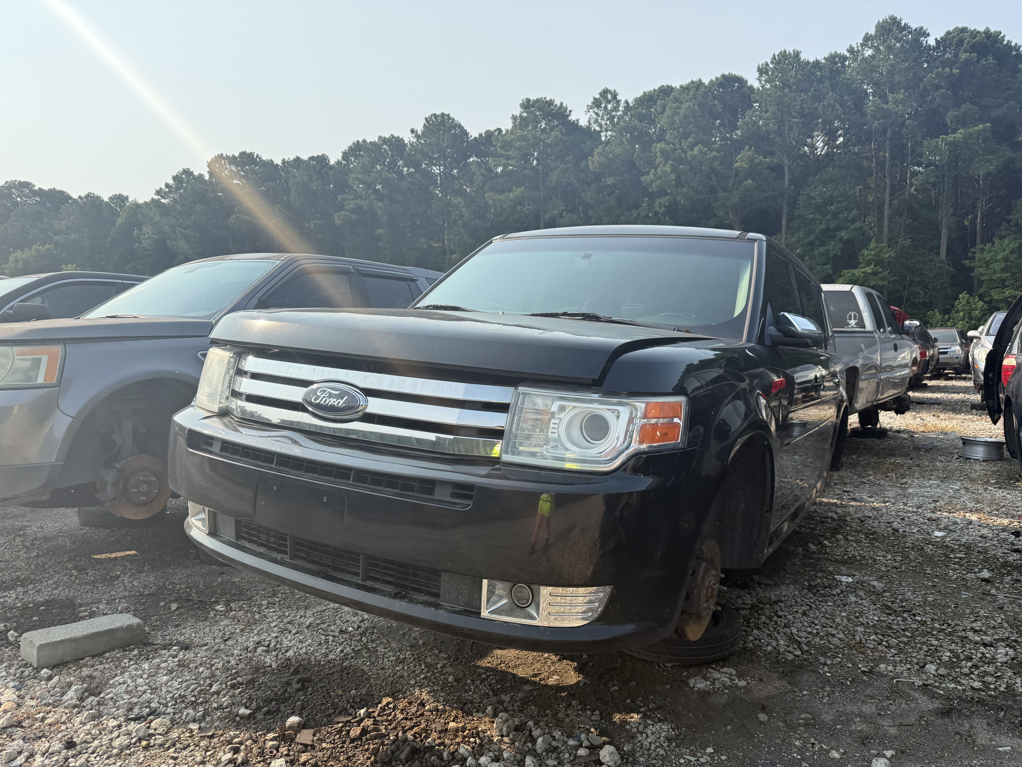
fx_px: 709
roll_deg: -2.0
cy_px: 384
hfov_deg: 71.6
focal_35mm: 24
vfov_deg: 56.8
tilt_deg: -3.9
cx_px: 511
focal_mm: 6.76
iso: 100
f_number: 1.78
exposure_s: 1/3279
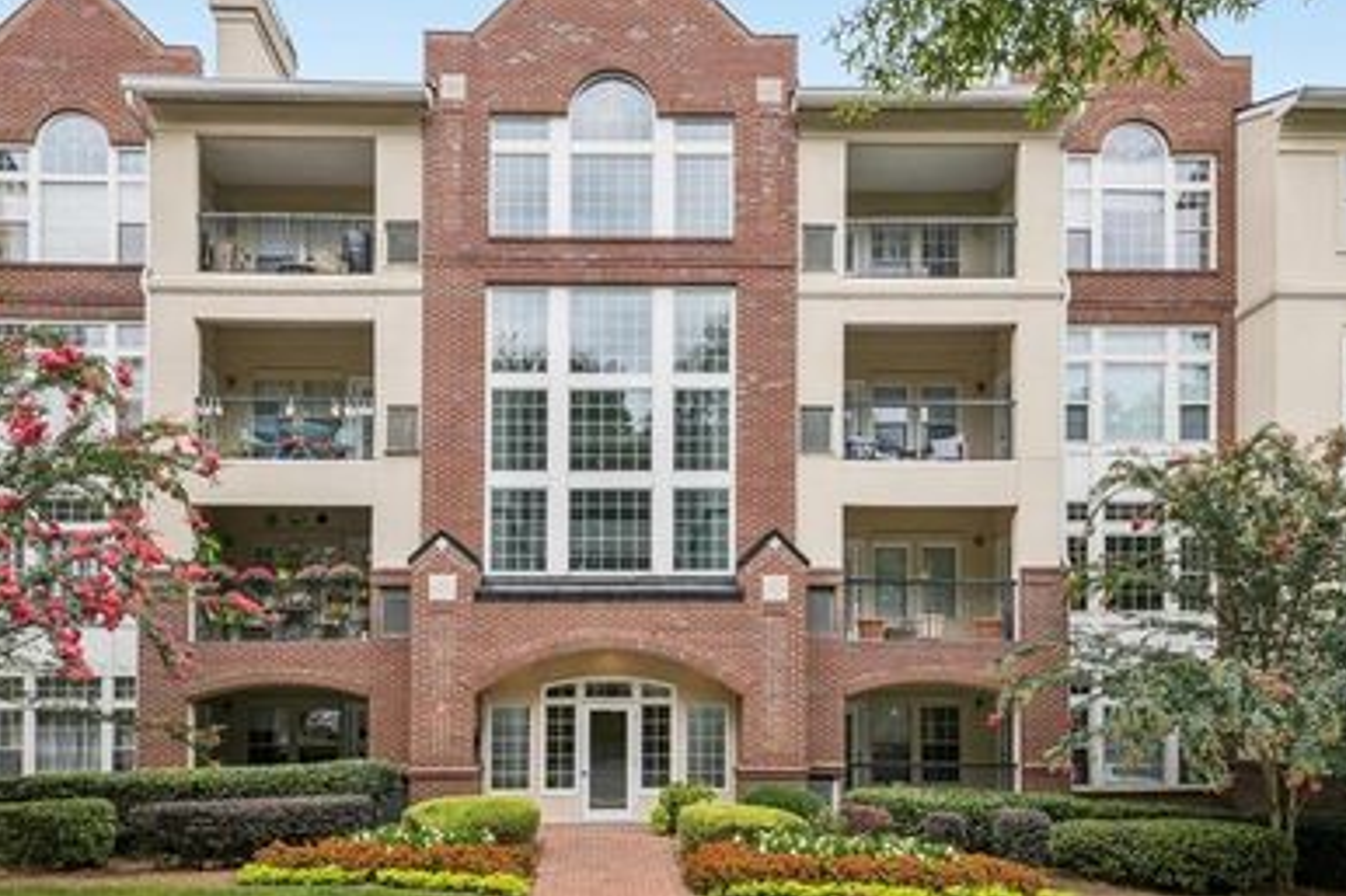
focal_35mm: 22
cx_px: 589
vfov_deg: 56.3
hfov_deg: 78.3
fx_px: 822
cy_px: 319
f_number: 8
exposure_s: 1/200
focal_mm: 17
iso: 64
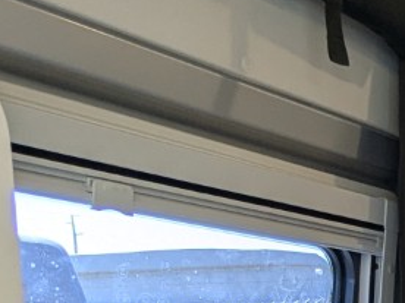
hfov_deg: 20.2
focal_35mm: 81
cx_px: 636
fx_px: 948
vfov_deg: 15.8
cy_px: 524
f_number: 2.2
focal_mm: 2.35
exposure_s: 1/45.3
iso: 44
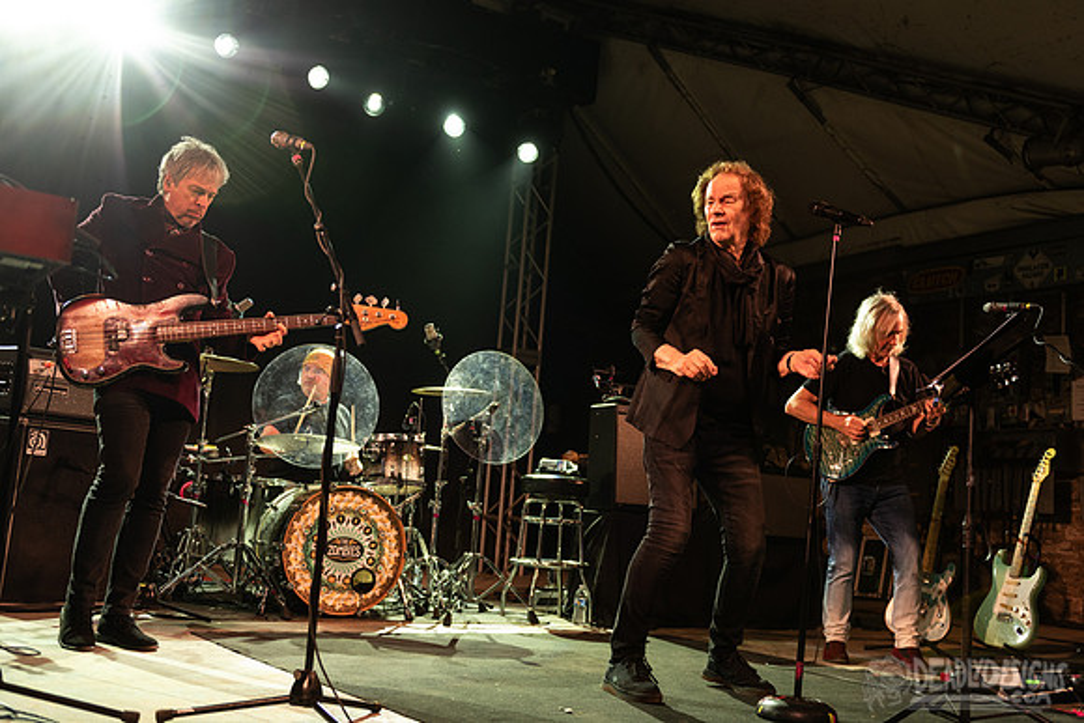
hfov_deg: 48.7
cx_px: 548
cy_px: 363
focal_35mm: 40
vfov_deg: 33.6
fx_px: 1196
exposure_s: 1/400
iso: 1600
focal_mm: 38
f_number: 3.2
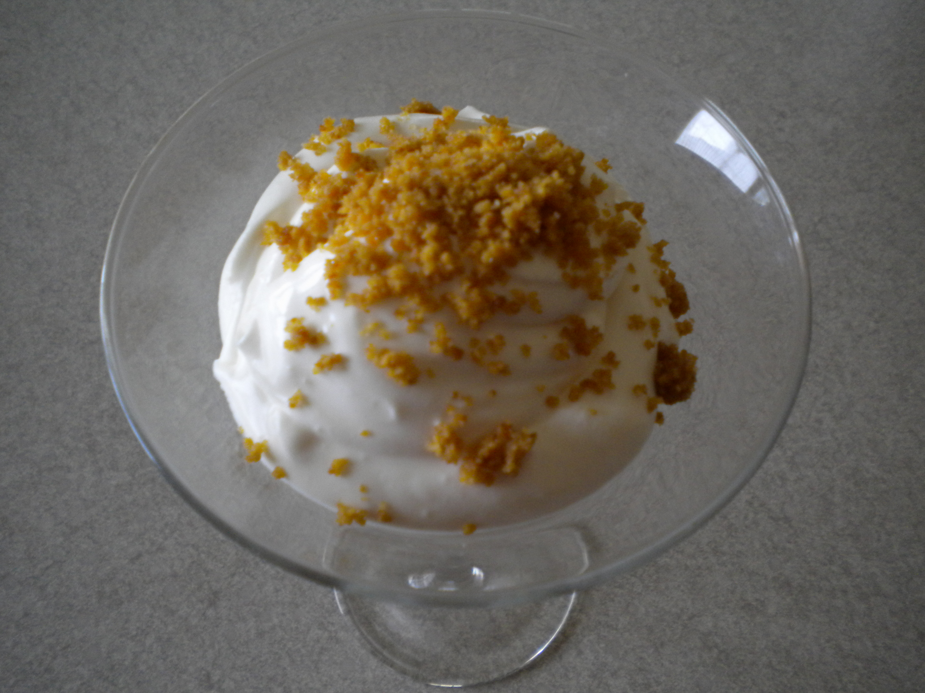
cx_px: 462
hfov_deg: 52.6
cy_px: 346
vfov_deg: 40.7
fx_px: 935
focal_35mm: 35
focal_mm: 6.3
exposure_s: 1/60
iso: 263
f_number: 3.1
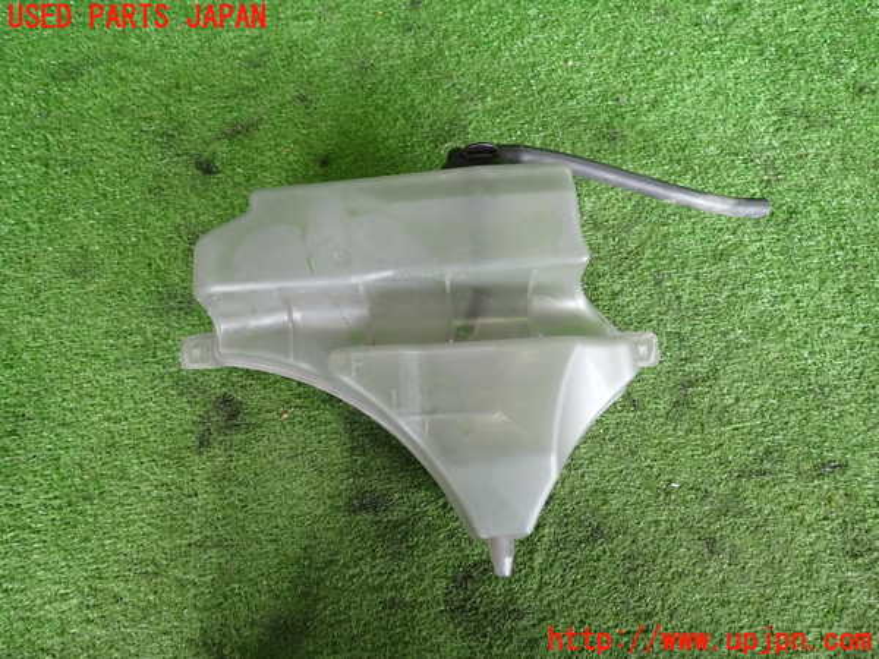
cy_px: 330
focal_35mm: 25
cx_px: 440
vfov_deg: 54.9
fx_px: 635
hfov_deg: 69.4
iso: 200
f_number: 2
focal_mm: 4.5
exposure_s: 1/80
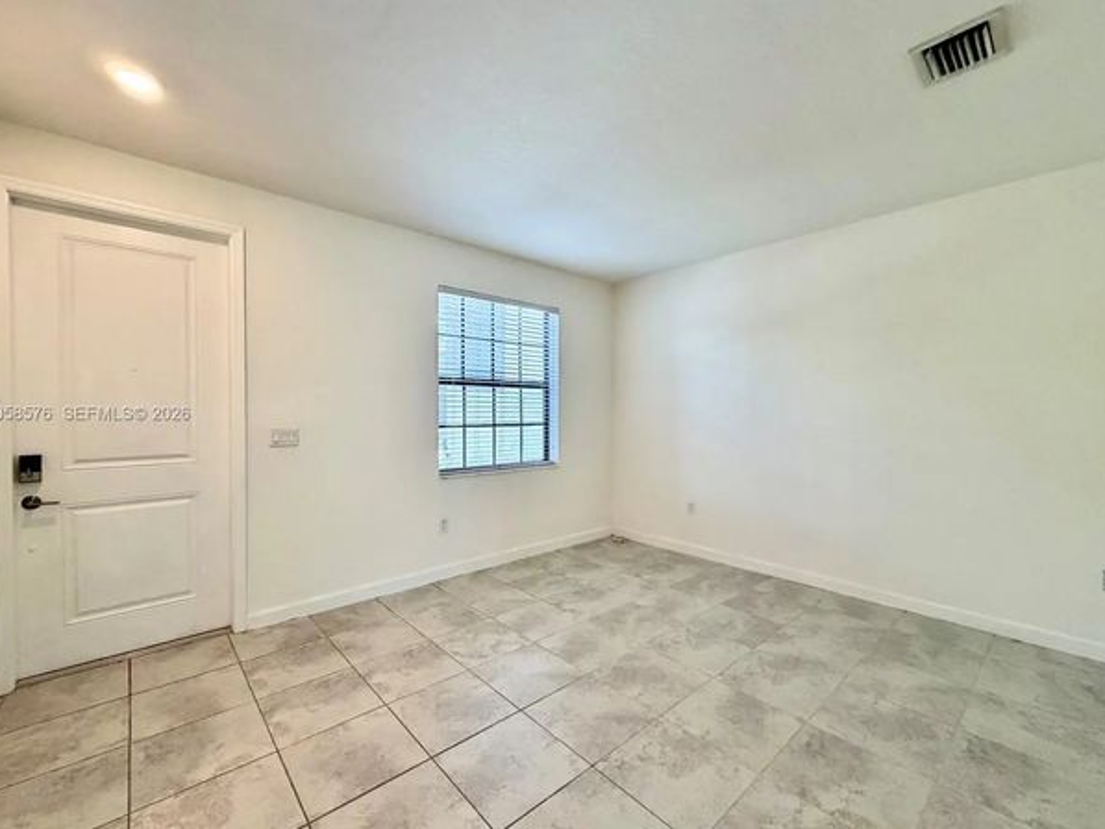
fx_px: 479
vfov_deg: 81.8
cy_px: 414
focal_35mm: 15
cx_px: 552
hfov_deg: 98.2
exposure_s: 1/120
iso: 200
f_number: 2.2
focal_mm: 2.22
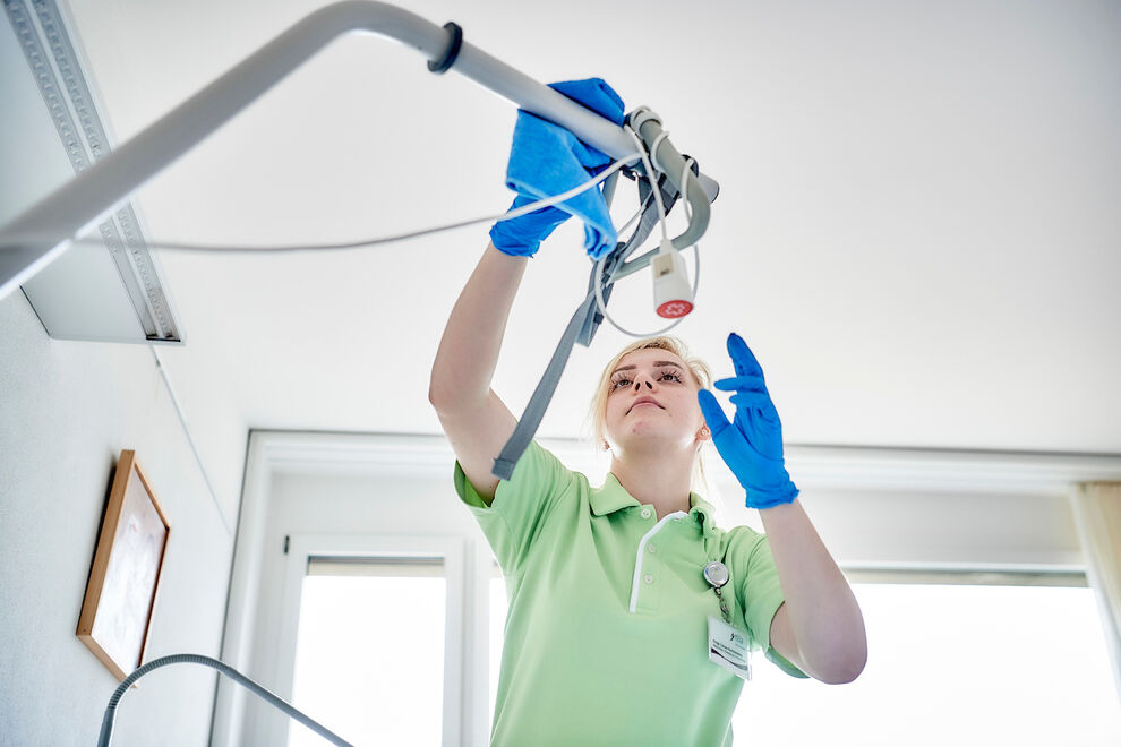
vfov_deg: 37.9
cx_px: 560
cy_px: 374
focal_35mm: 35
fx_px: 1090
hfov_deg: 54.4
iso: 800
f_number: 2.8
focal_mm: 35
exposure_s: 1/250
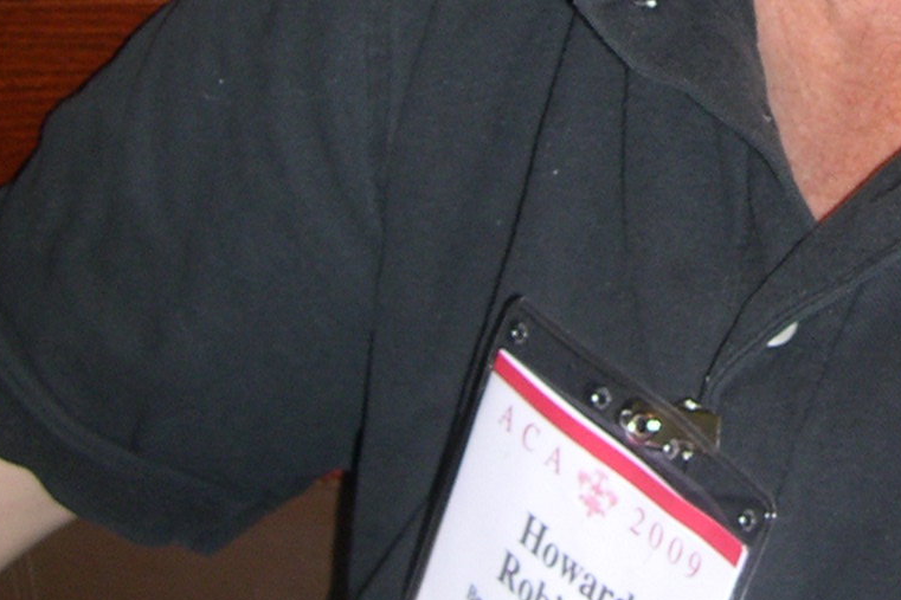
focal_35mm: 118
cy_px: -114
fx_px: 2952
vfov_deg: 11.4
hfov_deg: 17.0
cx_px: 861
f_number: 2.8
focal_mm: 8
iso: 100
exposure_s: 1/60
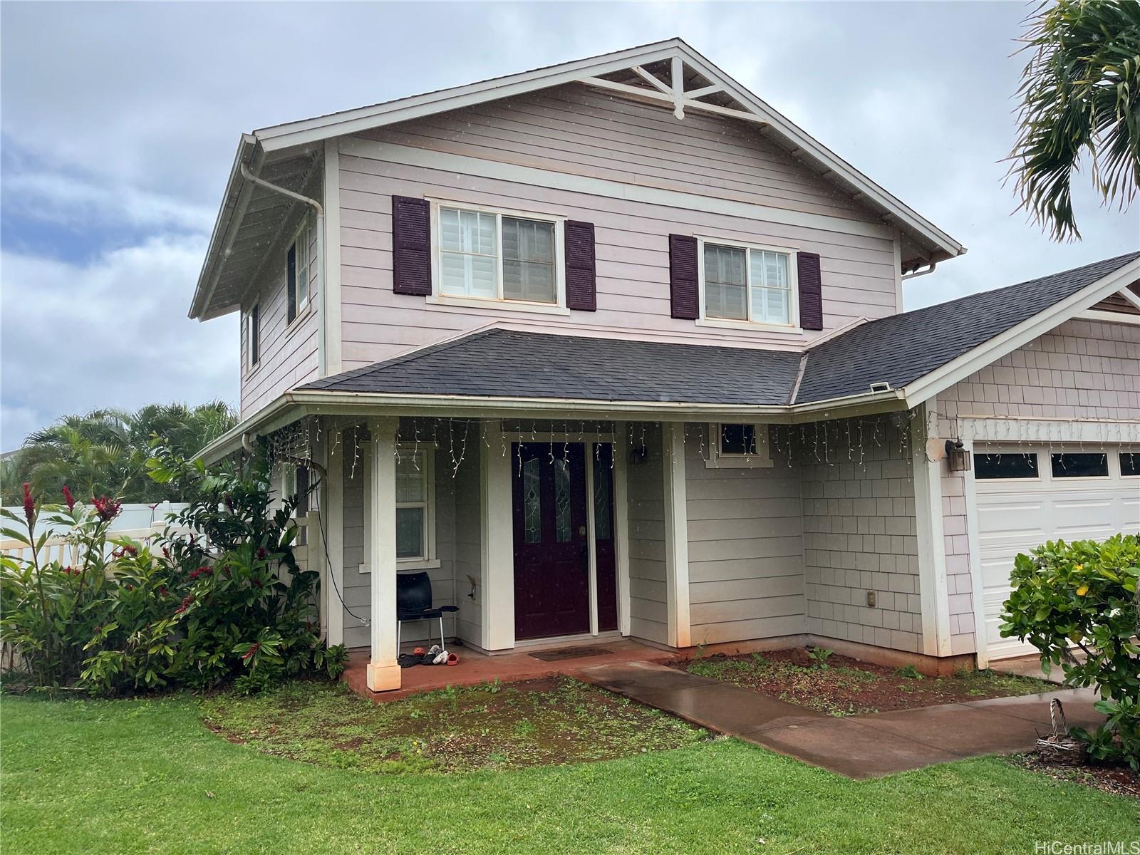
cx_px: 570
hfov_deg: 67.3
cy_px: 428
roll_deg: +1.0
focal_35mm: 26
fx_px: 856
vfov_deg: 53.1
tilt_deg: +3.5
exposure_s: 1/1992
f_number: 1.6
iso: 50
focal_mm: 5.1
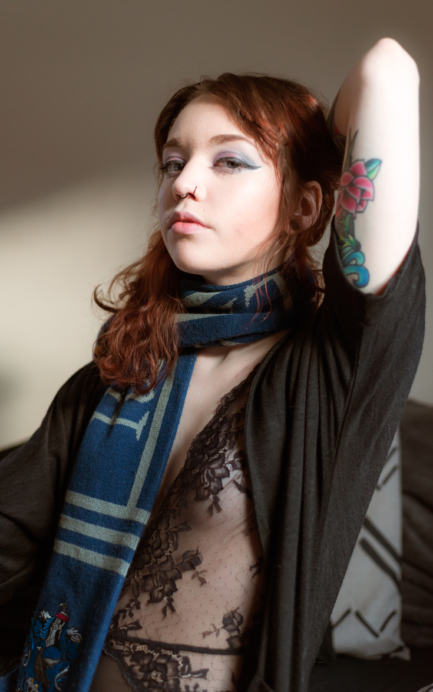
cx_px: 201
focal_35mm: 52
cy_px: 347
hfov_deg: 24.9
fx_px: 982
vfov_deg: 38.9
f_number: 2.5
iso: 1600
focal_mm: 50
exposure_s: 1/640
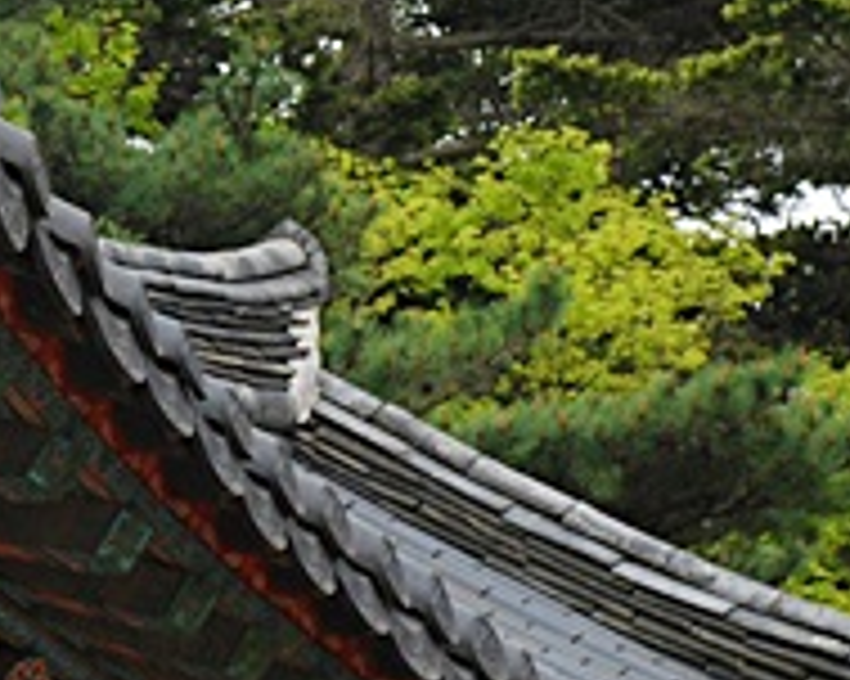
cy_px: 95
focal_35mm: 394
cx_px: -576
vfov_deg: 3.9
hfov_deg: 4.9
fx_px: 9907
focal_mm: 66
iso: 400
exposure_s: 1/200
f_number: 6.3
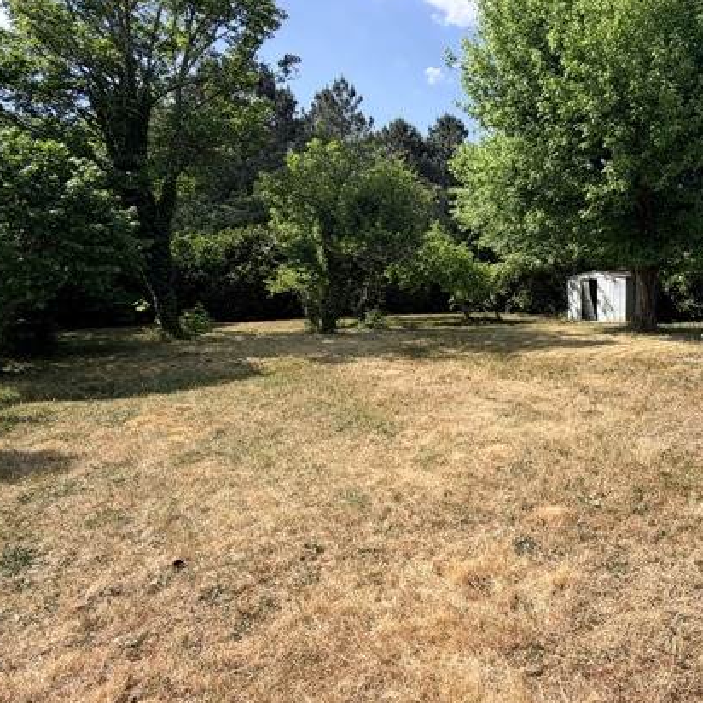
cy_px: 333
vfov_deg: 65.0
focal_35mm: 24
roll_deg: +0.3
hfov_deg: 60.5
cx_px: 549
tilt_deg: -5.7
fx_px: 551
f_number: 2.2
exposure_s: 1/770
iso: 25
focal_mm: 2.22
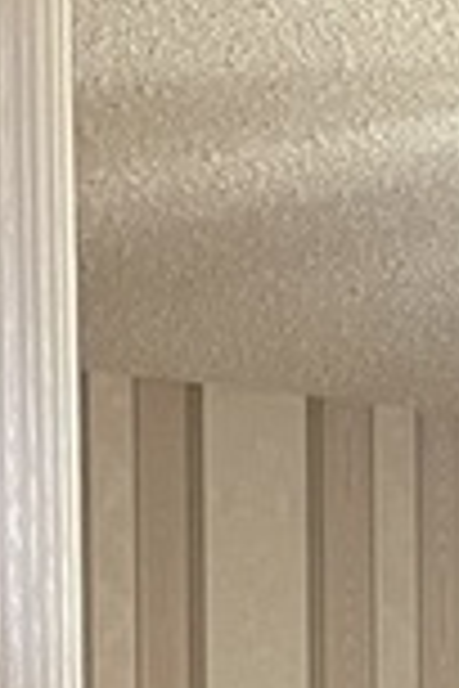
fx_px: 3653
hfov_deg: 6.4
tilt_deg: -2.9
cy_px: 1691
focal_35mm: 191
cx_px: 1521
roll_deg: +0.8
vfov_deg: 9.5
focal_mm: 4.2
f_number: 1.6
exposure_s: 1/60
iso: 400
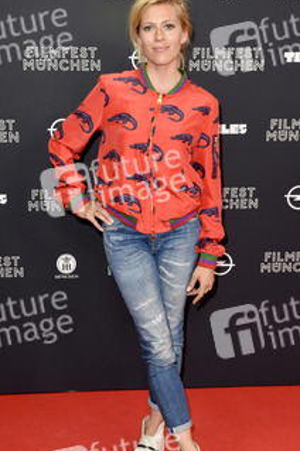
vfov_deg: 31.4
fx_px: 802
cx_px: 154
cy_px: 254
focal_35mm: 64
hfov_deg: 21.2
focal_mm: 34
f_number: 6.3
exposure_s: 1/100
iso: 400
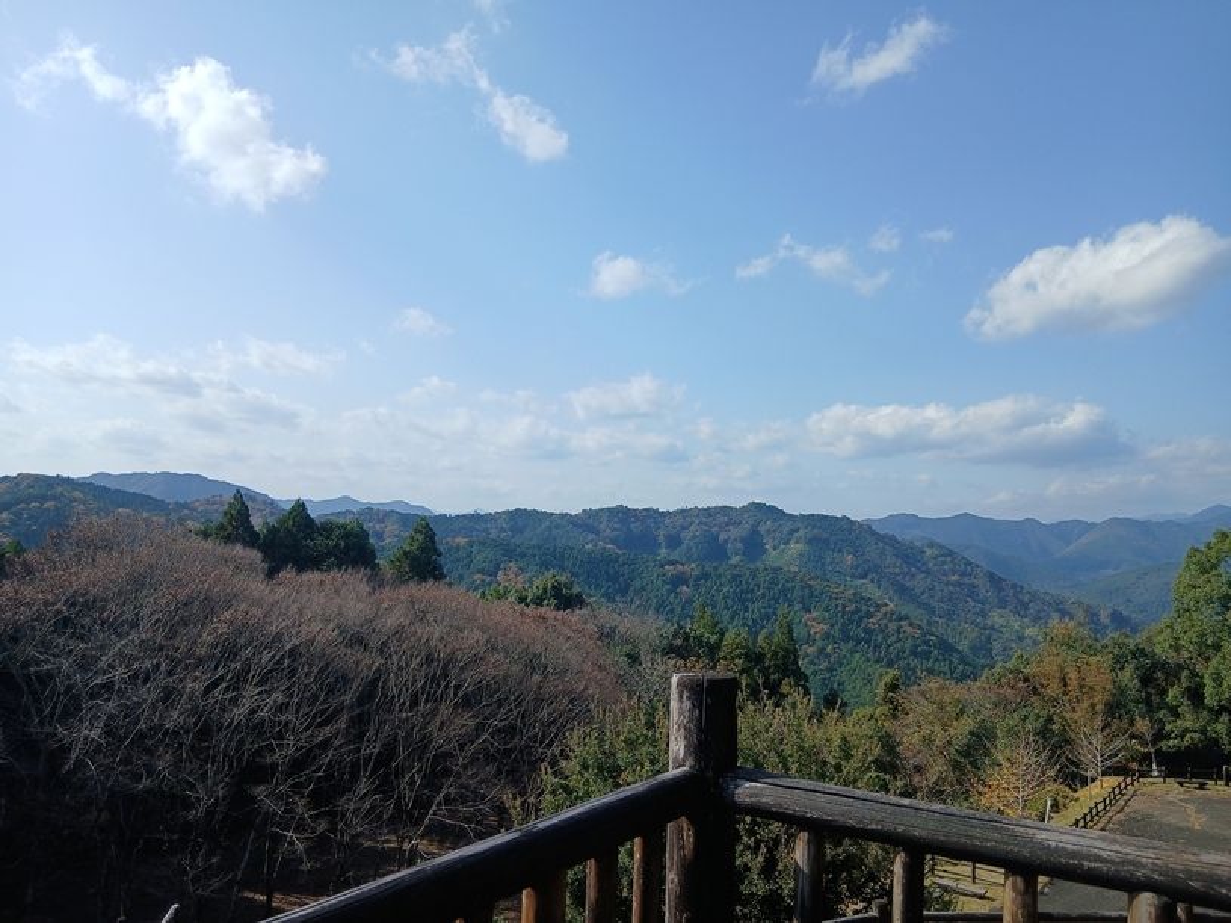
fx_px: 924
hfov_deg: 67.3
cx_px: 616
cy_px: 462
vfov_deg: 53.1
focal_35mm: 26
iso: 20
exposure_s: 1/692
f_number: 1.8
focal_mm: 3.86
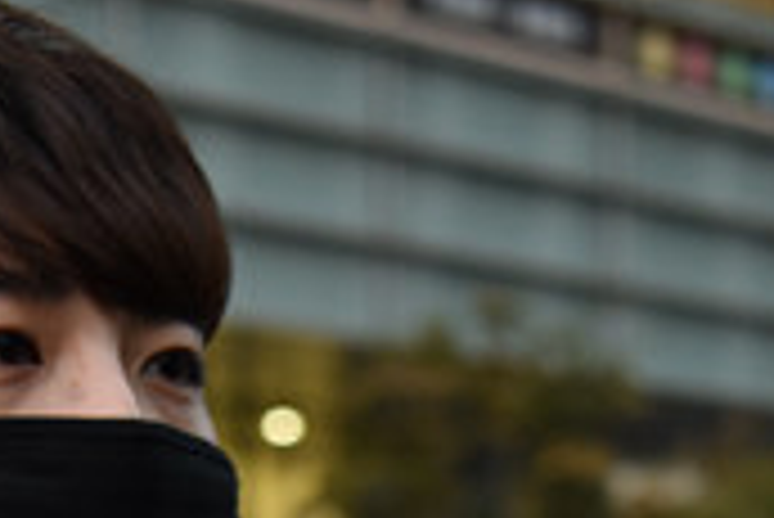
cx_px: 261
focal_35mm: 158
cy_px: 1158
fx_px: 3400
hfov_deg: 13.0
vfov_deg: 8.1
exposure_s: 1/125
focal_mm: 34
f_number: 2.8
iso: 1000
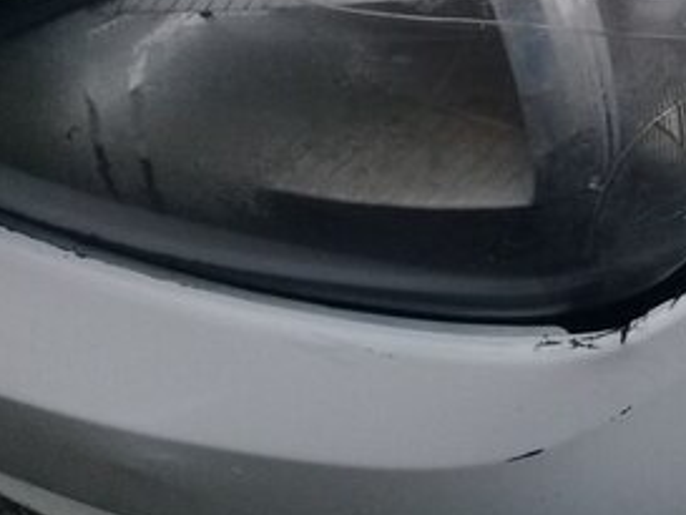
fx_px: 1487
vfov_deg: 18.9
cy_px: -39
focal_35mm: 75
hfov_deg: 23.7
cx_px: 819
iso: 50
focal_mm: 3.3
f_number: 2.2
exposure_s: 1/106
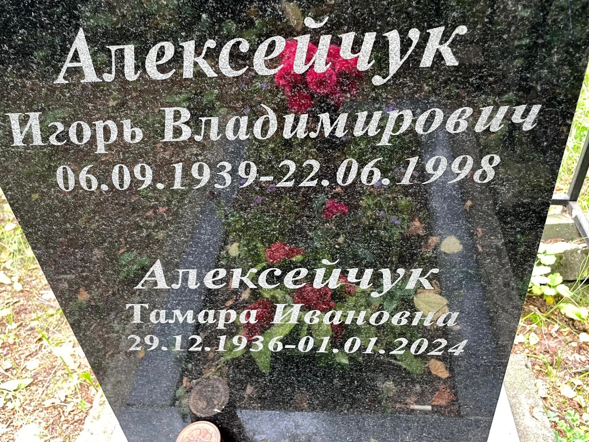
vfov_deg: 46.8
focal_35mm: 30
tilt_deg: -37.5
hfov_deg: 60.0
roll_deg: +5.4
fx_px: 510
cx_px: 301
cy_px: 212
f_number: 1.6
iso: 125
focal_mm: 4.2
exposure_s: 1/66
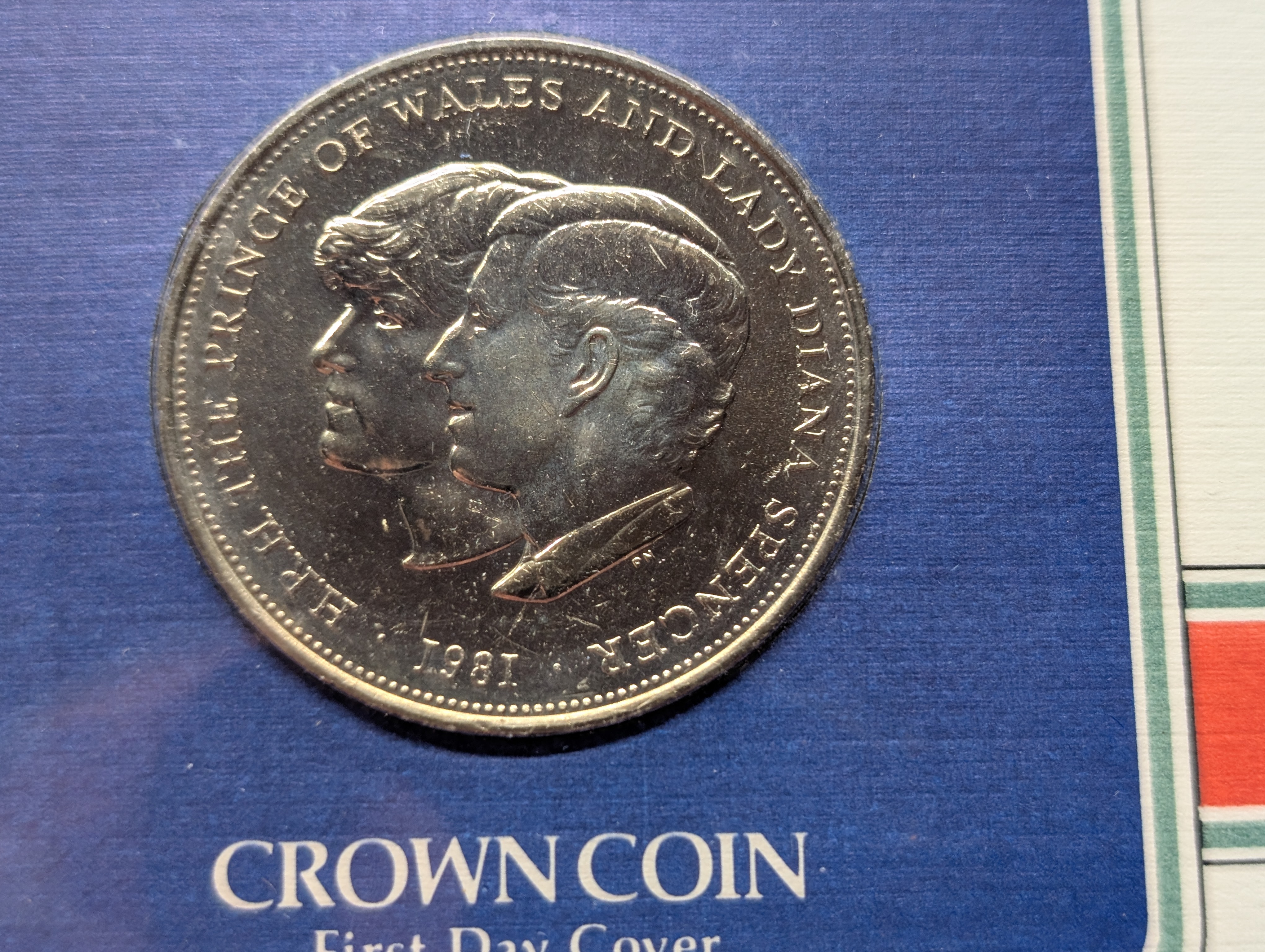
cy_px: 476
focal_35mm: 49
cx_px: 632
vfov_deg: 29.7
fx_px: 1793
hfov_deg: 38.9
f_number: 1.68
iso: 75
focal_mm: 6.9
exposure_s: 1/64.4
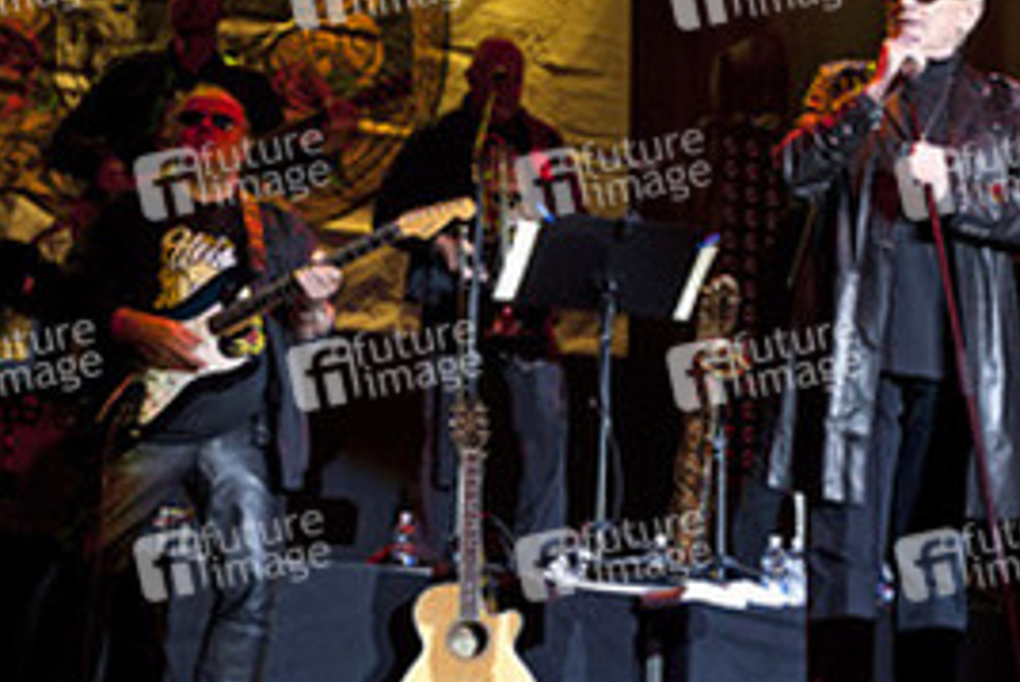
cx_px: 662
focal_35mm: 84
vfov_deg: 16.3
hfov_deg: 24.1
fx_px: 2381
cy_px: 271
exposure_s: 1/250
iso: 1600
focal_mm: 50
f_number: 3.5
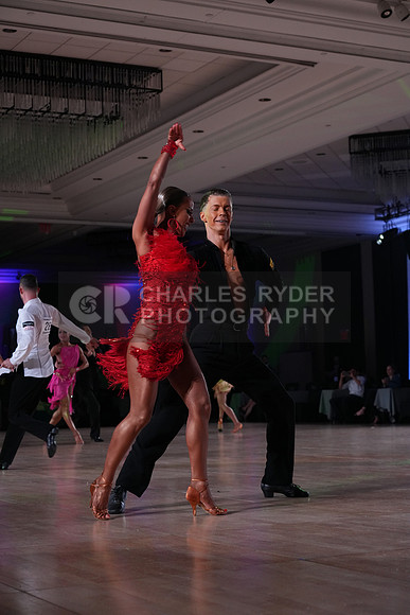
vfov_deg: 31.9
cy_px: 308
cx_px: 205
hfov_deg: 21.6
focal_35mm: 63
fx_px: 1076
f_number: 5
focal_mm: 63
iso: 2500
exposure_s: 1/400
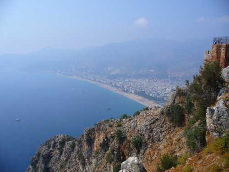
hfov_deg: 50.1
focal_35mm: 37
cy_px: 86
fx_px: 245
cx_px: 114
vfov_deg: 38.7
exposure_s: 1/500
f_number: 5.6
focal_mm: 6.1
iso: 80
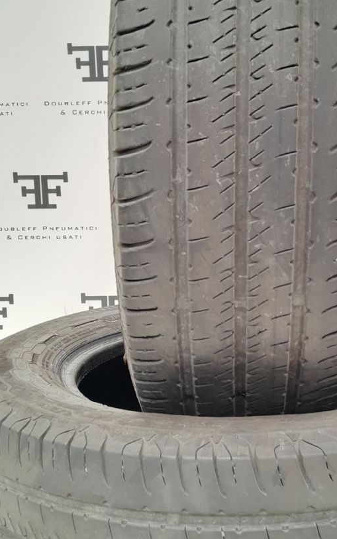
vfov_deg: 45.2
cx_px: 258
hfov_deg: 28.7
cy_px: 239
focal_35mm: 44
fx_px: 646
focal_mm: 3.98
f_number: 1.8
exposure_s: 1/50
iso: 200
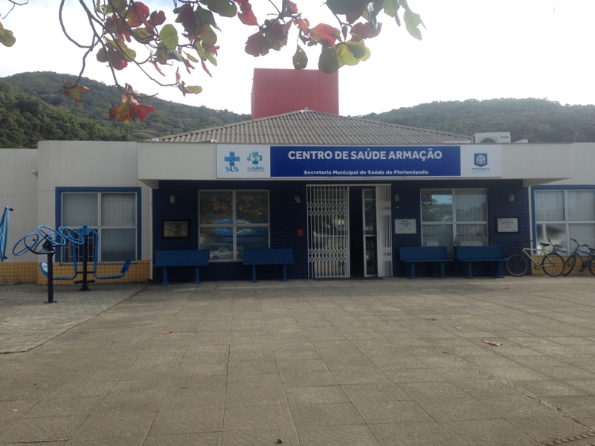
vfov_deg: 42.9
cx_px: 298
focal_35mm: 33
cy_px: 223
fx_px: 567
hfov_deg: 55.4
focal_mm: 4.1
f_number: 2.4
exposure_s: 1/919
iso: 50
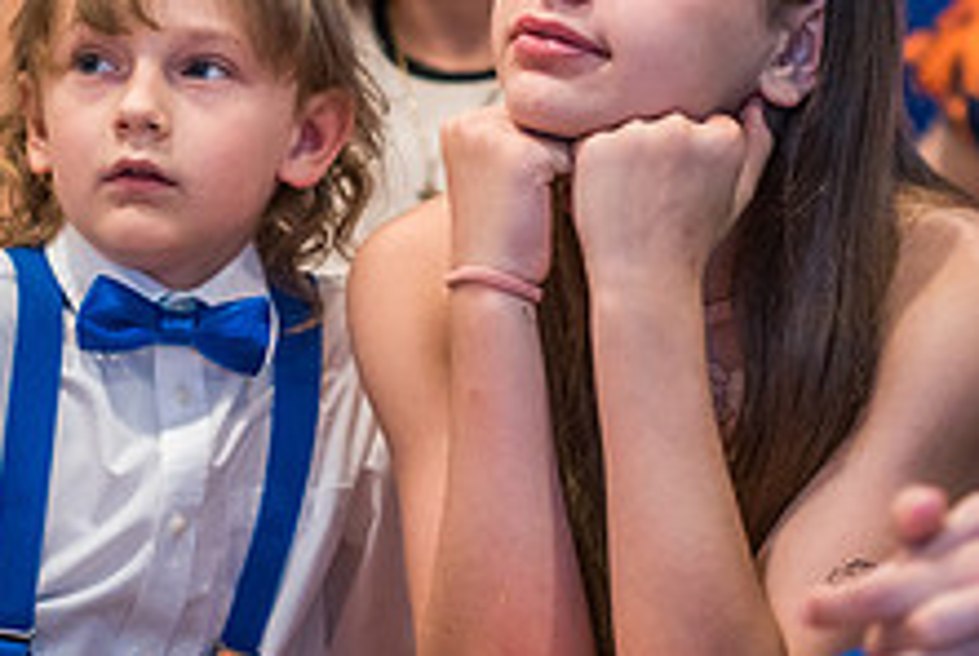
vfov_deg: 5.3
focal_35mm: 262
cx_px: 425
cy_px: 148
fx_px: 7134
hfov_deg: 7.8
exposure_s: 1/125
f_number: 2.8
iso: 1600
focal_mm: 100
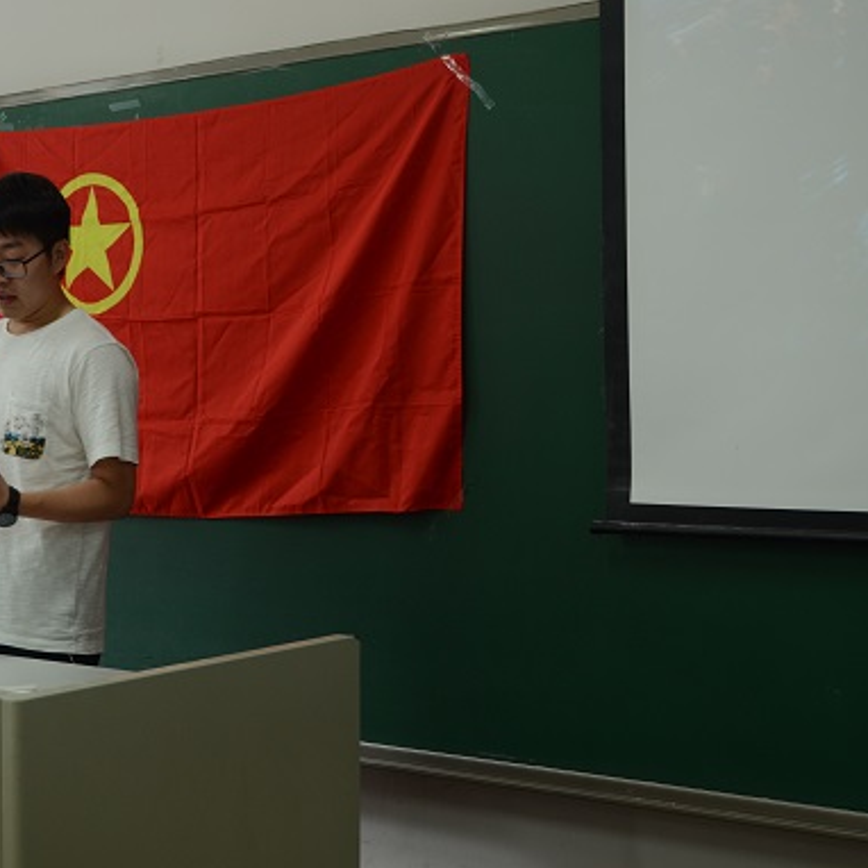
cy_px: 446
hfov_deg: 28.5
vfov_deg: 28.6
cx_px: 329
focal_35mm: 60
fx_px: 1702
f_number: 4.5
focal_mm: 30
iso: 400
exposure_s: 1/30
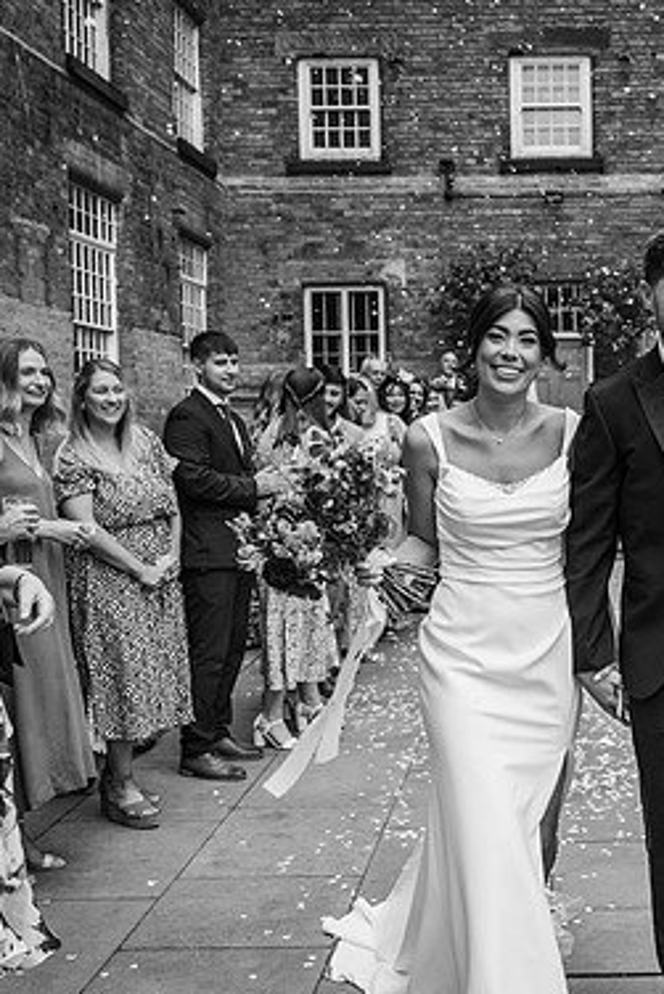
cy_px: 489
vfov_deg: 41.9
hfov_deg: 27.6
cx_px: 598
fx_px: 1299
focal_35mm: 47
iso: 450
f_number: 4
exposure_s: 1/800
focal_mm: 30.5
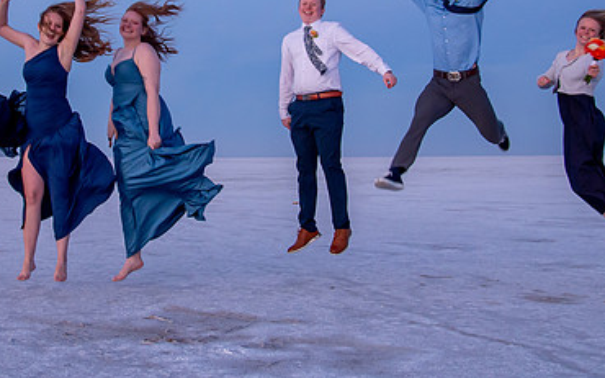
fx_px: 940
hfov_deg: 35.1
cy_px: 22
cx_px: 170
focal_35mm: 57
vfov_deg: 22.1
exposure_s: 1/160
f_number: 4
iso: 1600
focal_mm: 24
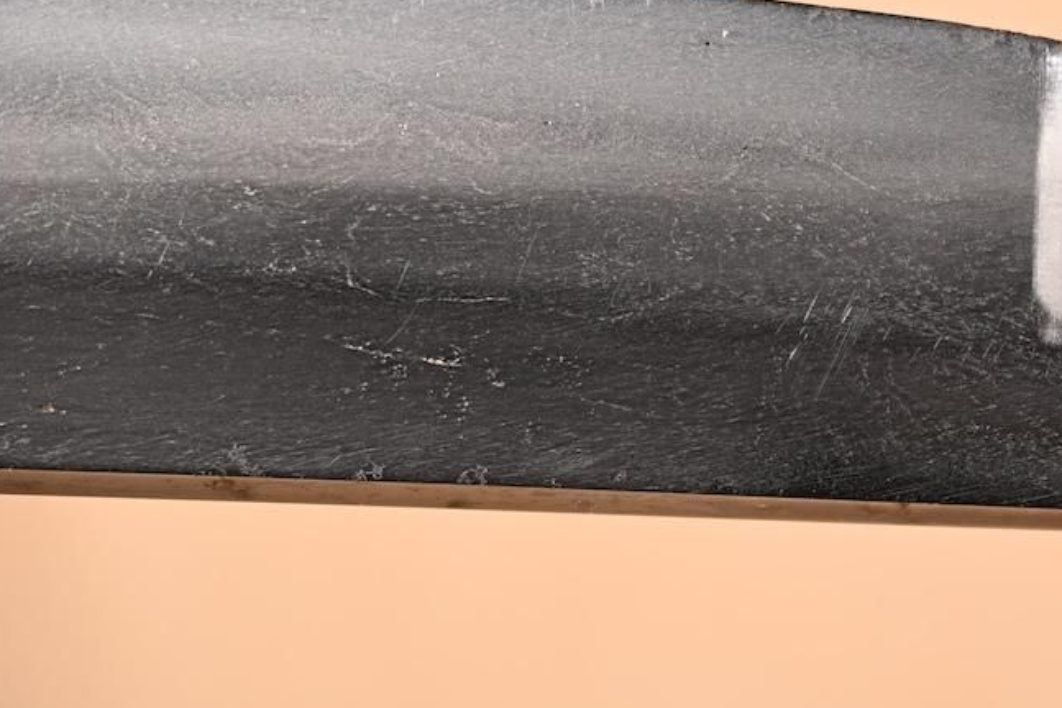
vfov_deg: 3.8
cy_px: 231
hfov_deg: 5.8
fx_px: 10528
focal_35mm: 357
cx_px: 1100
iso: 100
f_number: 6
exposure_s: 1/2
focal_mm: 110
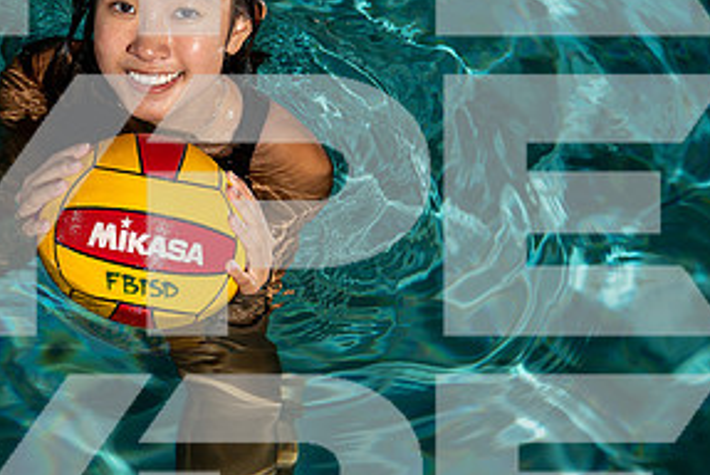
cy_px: 207
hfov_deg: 19.9
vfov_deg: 13.6
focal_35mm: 101
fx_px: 1994
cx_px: 99
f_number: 4
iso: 100
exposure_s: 1/250
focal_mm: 50
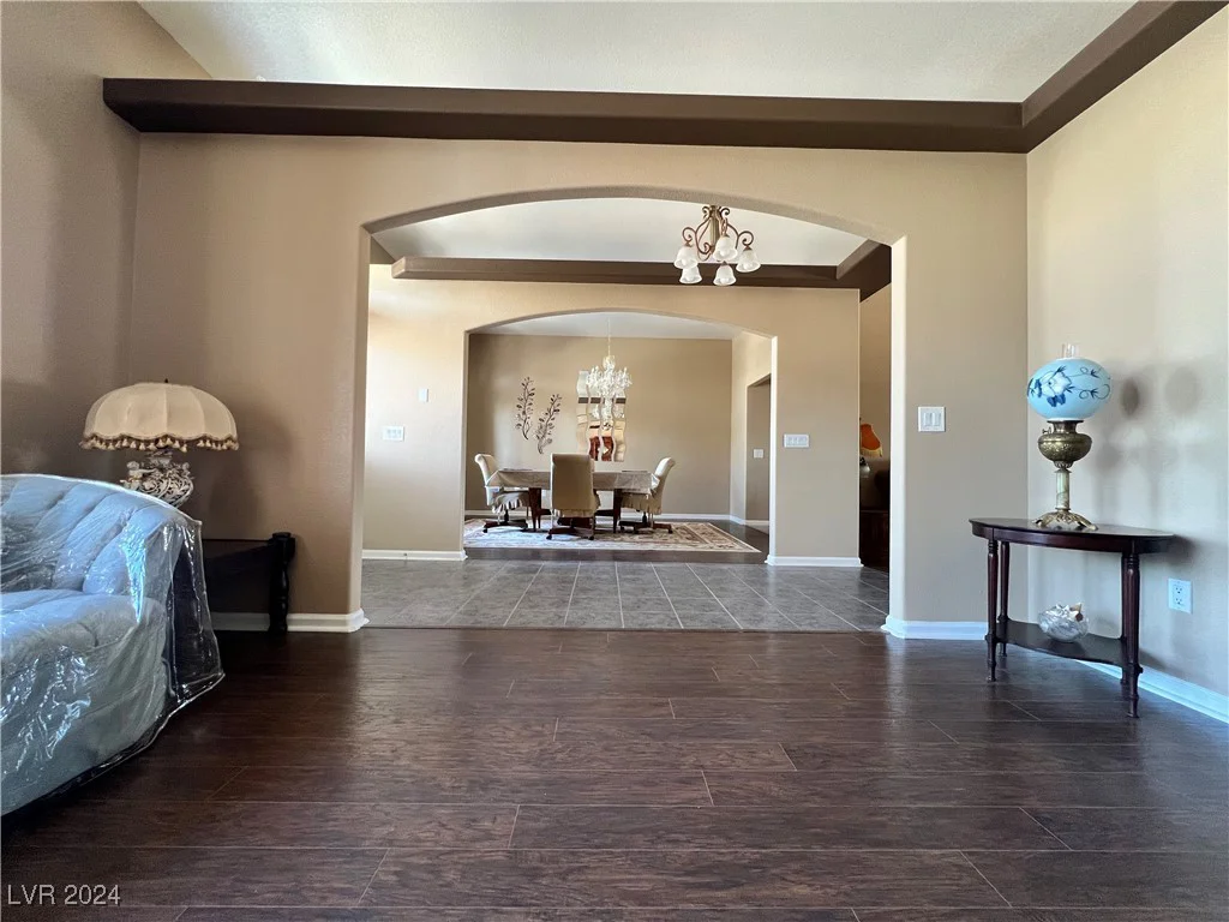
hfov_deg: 106.2
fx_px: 462
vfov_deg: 89.9
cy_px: 461
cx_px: 614
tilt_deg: +0.6
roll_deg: -1.1
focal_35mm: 13
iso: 250
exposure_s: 1/60
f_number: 1.8
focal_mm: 1.57
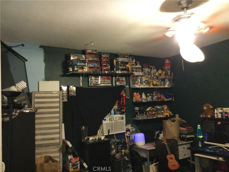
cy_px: 86
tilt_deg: +3.4
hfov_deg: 58.4
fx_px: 205
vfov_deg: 45.4
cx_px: 114
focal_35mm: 31
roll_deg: +1.1
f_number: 2.4
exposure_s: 1/15
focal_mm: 3.3
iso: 320
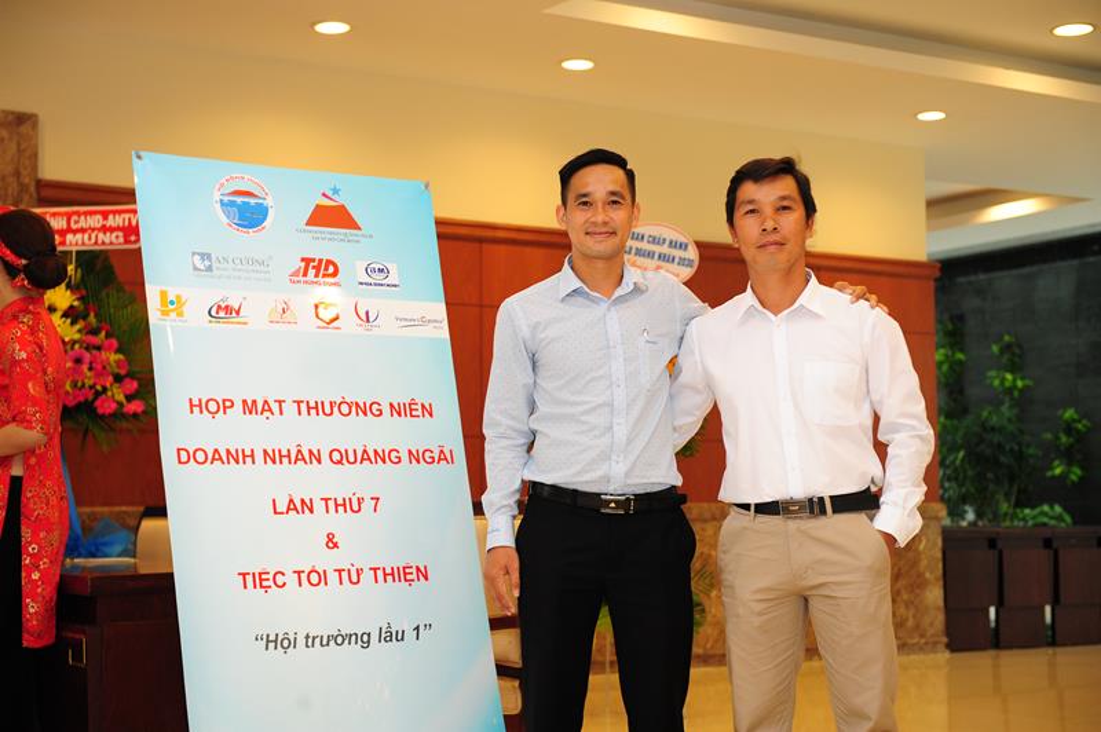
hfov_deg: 34.5
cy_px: 366
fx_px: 1772
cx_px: 550
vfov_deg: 23.3
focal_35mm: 58
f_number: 4
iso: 2000
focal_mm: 58
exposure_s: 1/125
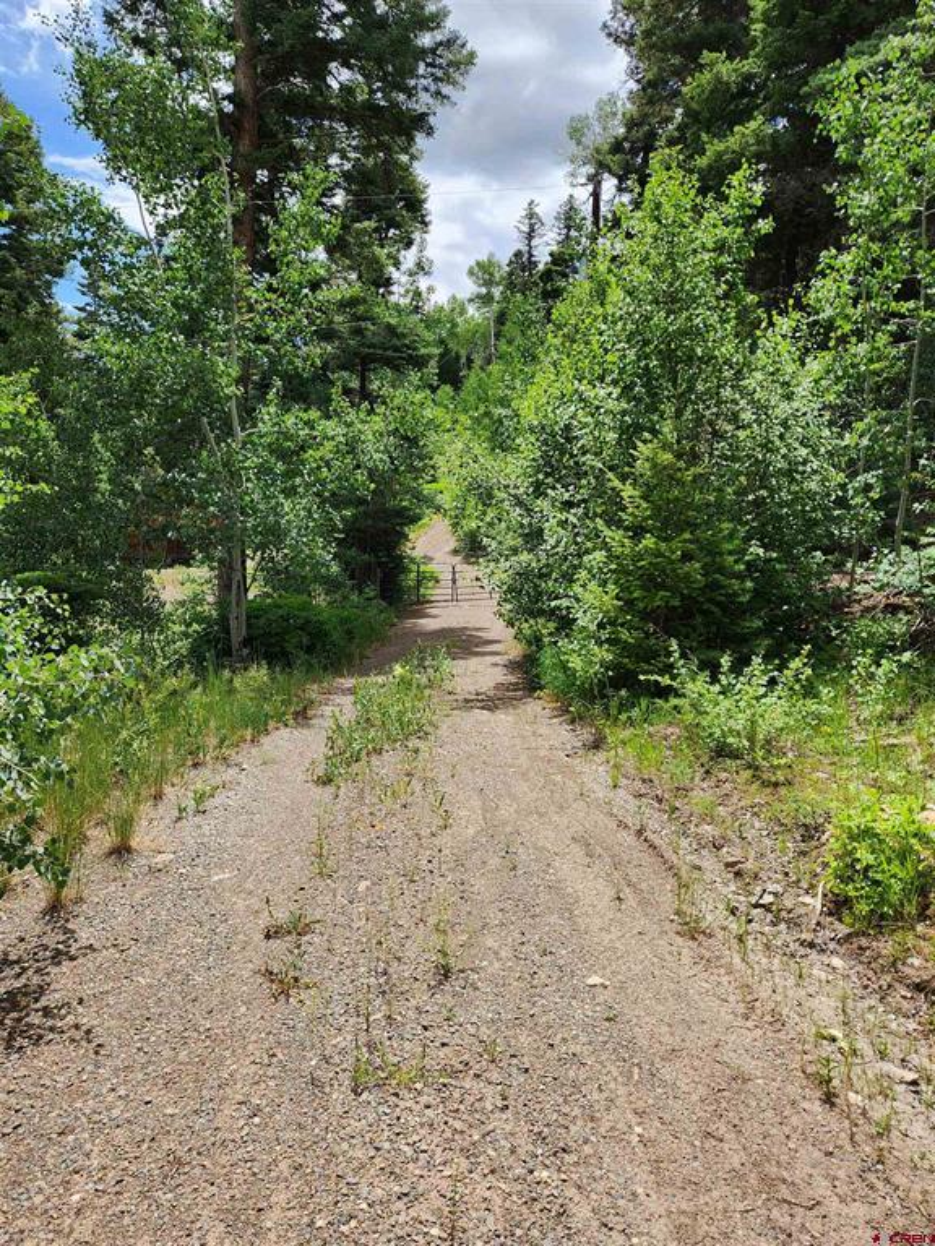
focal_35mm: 23
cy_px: 623
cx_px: 468
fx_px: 828
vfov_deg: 73.9
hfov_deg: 58.9
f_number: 1.8
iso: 20
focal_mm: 5.4
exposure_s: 1/970
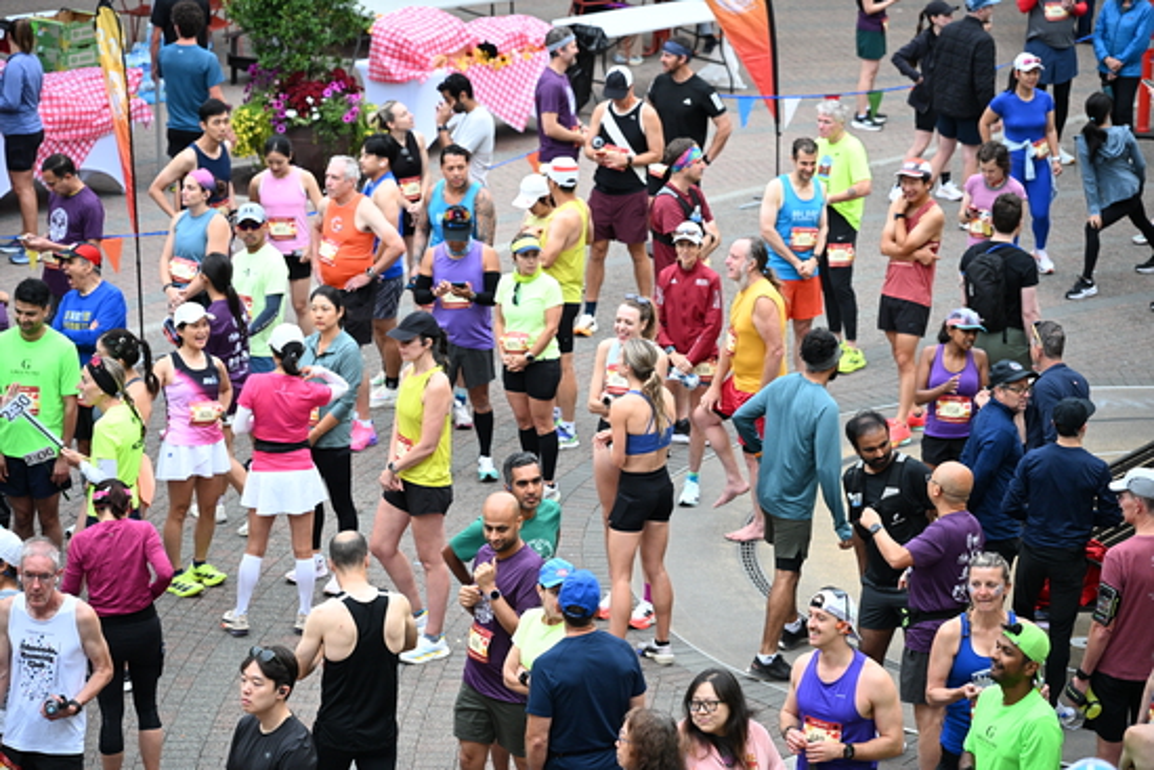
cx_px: 577
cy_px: 385
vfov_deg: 11.4
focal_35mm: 120
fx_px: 3847
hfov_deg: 17.1
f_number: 4
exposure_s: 1/400
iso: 2000
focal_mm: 120
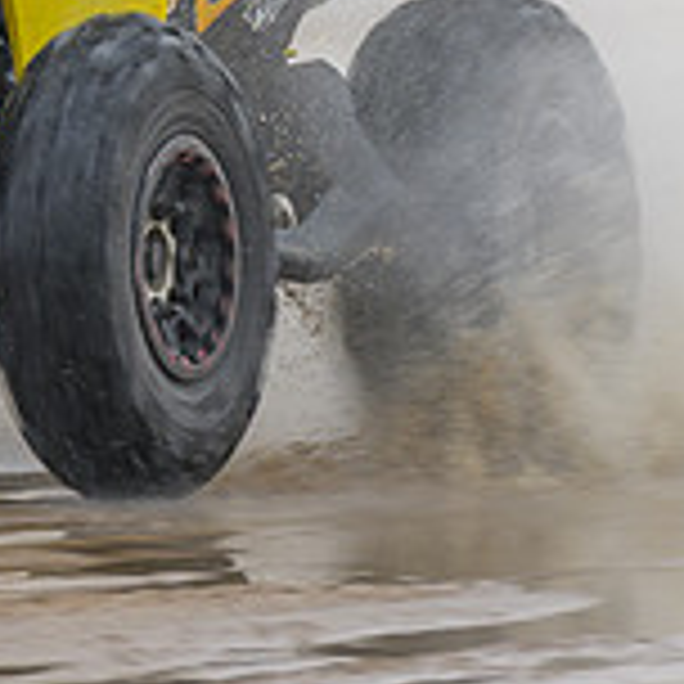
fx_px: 21797
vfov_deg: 1.8
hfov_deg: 1.8
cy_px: -36
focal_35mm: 975
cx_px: -158
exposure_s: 1/320
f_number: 4
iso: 64
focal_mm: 200
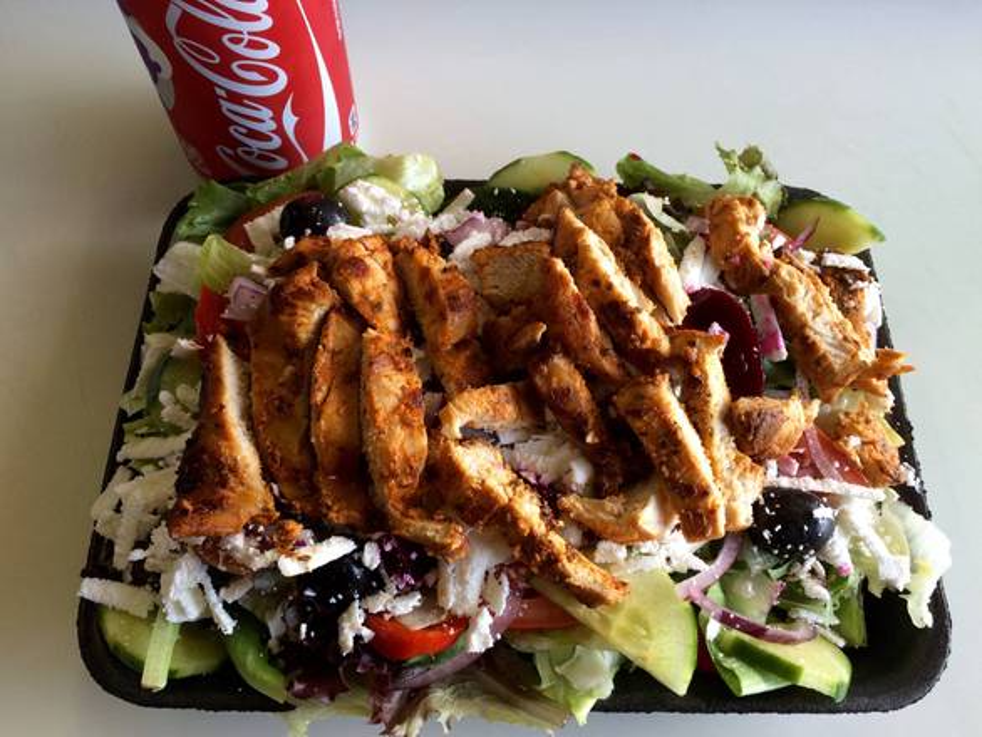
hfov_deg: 61.6
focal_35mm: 29
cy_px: 368
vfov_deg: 48.3
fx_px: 823
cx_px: 491
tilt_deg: -65.3
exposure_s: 1/60
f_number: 2.2
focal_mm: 4.15
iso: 40
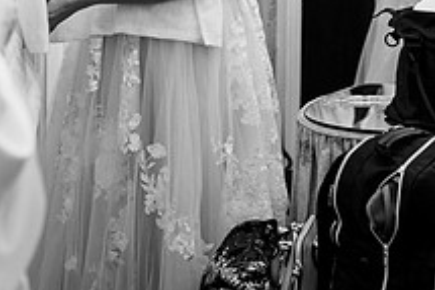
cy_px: -83
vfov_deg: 13.5
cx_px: 196
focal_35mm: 98
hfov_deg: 20.8
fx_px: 1183
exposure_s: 1/250
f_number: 2
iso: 1000
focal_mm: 35
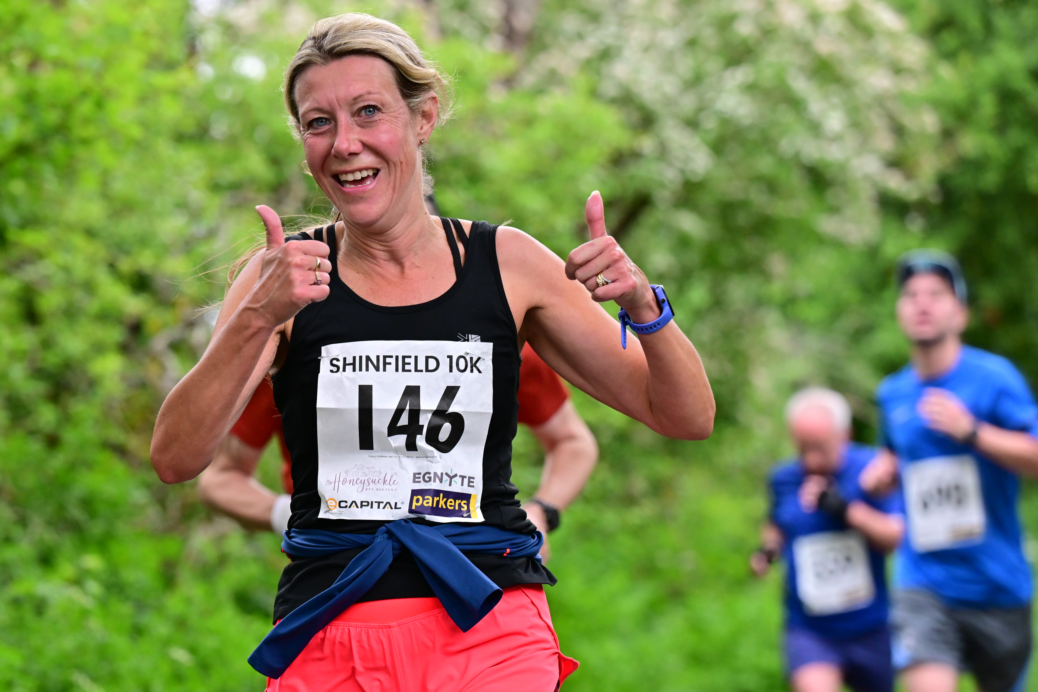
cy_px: 346
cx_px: 519
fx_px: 3604
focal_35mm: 125
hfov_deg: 16.4
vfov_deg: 11.0
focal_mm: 125
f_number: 4
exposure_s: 1/1250
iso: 2200
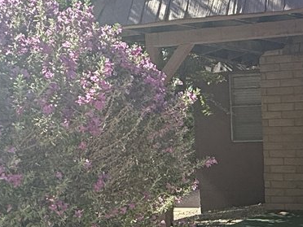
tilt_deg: -9.1
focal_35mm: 77
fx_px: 674
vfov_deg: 18.6
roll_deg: +1.1
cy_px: 230
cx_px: 301
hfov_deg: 24.2
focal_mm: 2.22
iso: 50
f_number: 2.2
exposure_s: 1/942
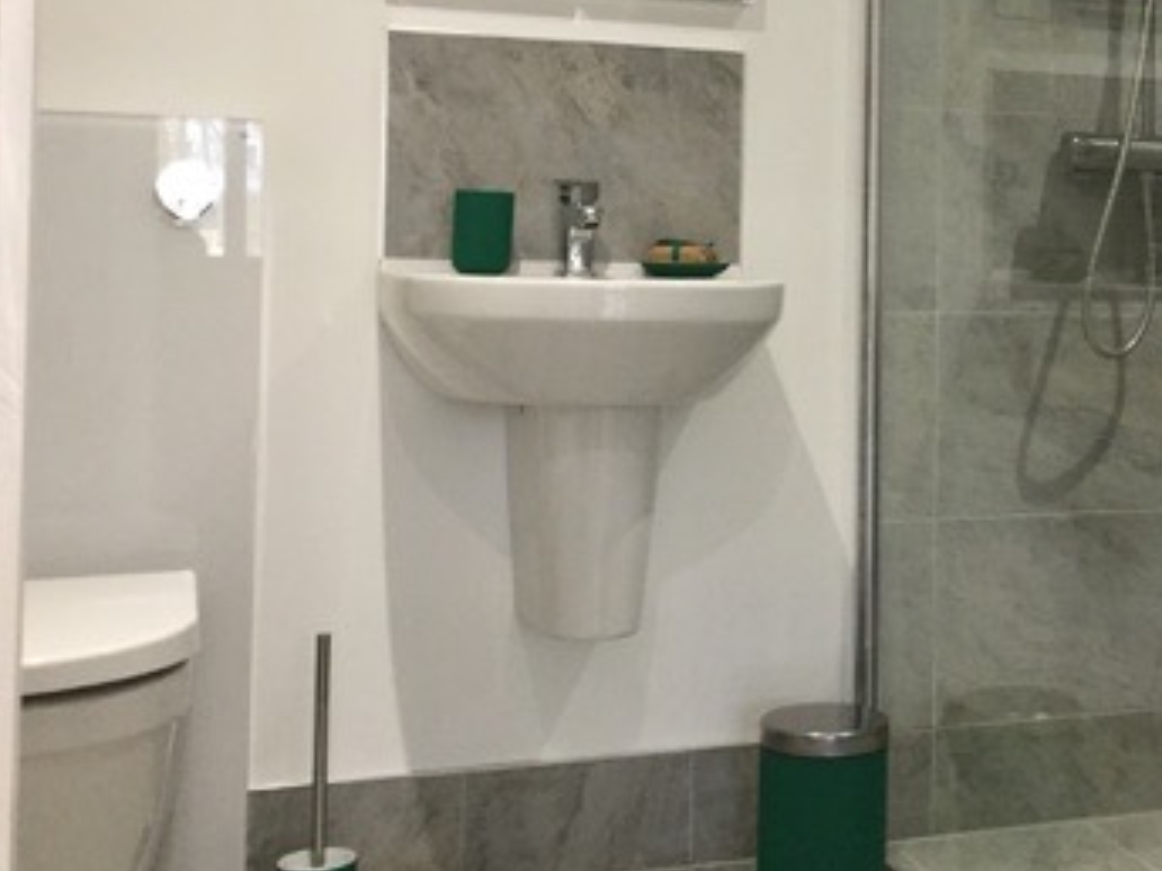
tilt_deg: +1.3
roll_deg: +0.6
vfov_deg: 26.7
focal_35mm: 54
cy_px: 233
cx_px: 959
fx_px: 1813
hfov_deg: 34.3
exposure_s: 1/33
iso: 160
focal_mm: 3.3
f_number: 2.4
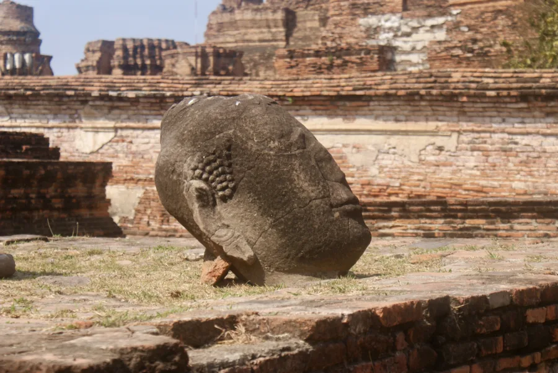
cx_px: 279
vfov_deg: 13.1
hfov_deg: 19.4
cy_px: 186
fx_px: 1629
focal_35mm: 105
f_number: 8
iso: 100
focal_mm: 70
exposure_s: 1/250
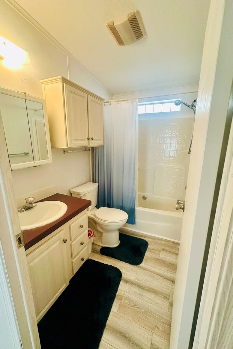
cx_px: 118
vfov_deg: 100.4
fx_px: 146
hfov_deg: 77.3
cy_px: 175
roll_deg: -0.8
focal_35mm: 15
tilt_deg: -12.0
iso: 200
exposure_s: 1/60
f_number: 2.2
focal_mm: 2.22
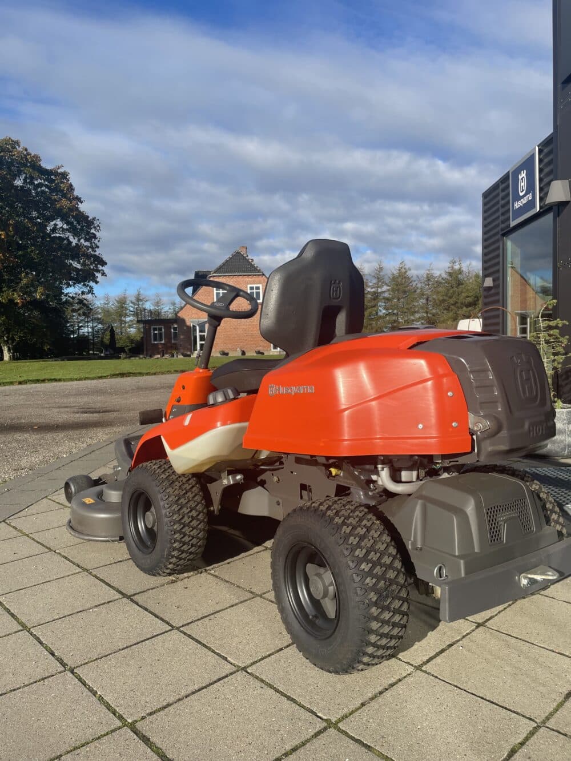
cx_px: 286
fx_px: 572
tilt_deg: -2.7
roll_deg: +1.5
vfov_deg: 67.3
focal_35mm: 26
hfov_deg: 53.1
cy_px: 380
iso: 32
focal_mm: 4.2
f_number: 1.6
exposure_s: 1/2882
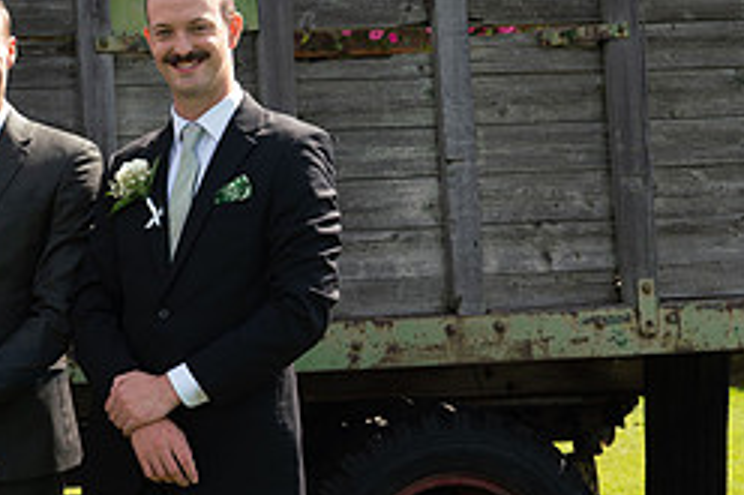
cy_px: 338
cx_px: -60
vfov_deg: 16.6
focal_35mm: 82
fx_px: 1693
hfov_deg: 23.4
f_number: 4.5
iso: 400
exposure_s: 1/1000
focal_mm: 35
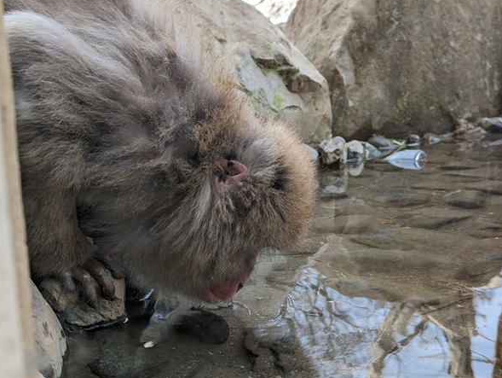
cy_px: 192
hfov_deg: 36.8
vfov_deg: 28.1
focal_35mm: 52
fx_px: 755
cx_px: 239
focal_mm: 6.81
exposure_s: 1/265
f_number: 1.85
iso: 35
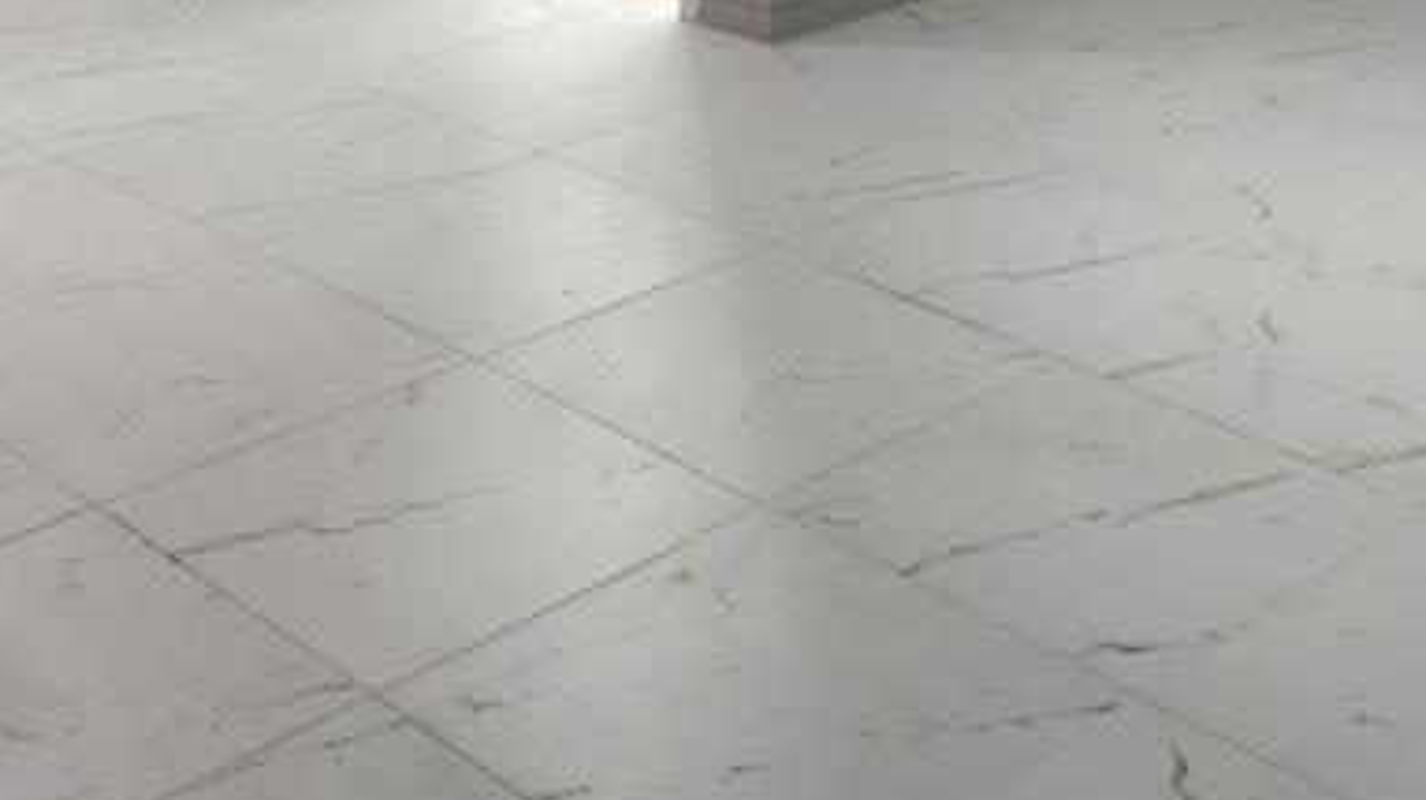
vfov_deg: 16.1
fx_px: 2532
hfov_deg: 31.4
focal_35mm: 67
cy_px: -484
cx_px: 860
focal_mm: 5.4
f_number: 1.8
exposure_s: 1/120
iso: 125
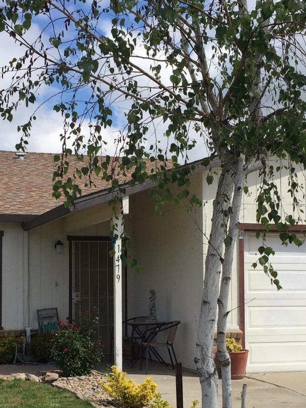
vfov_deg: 29.7
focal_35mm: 65
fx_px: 766
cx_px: 152
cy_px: 262
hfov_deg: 22.6
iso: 32
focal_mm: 4.15
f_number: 2.2
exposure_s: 1/3049
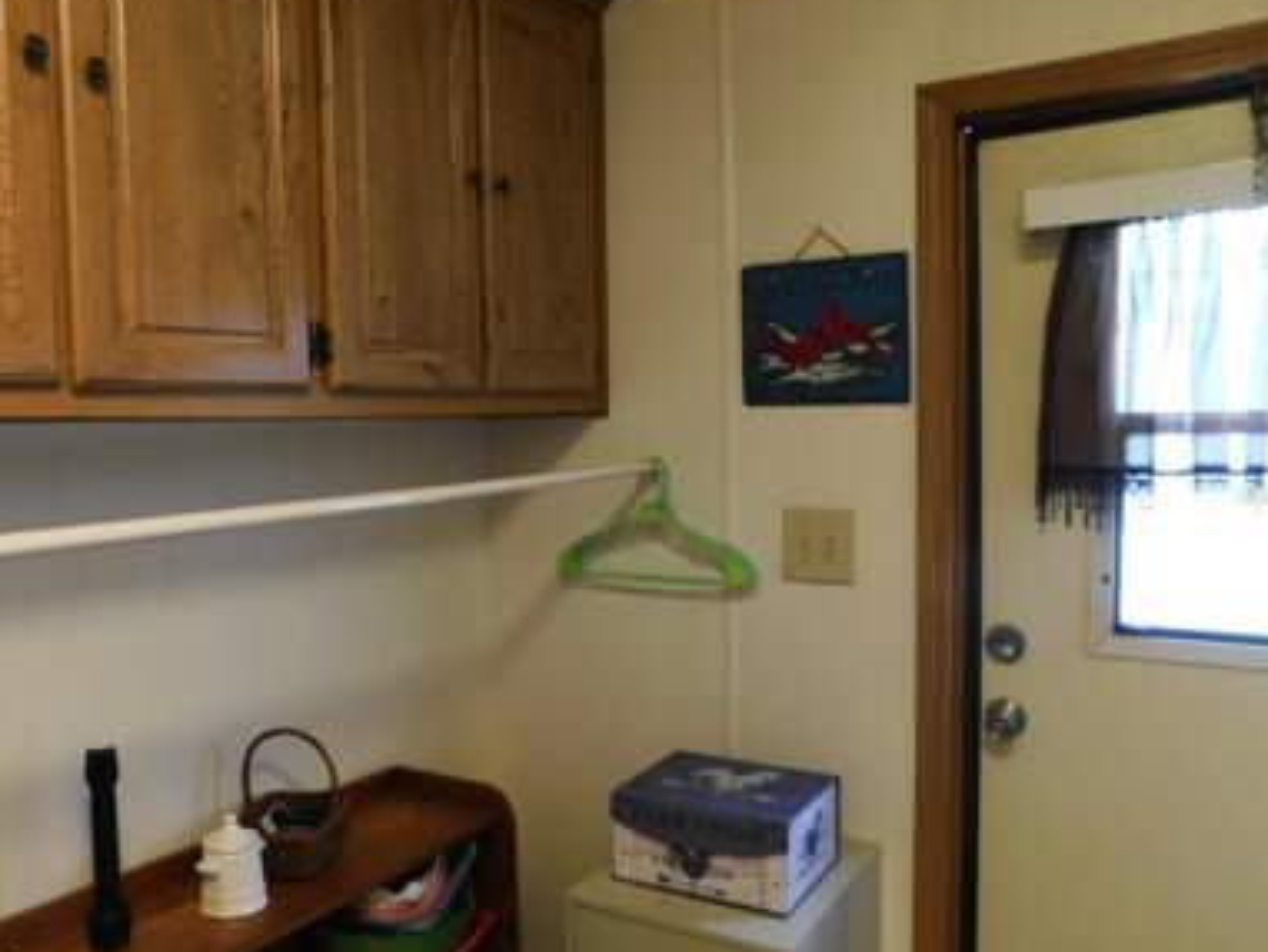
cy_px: 496
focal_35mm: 29
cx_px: 529
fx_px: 1063
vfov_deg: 48.2
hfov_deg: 61.3
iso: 250
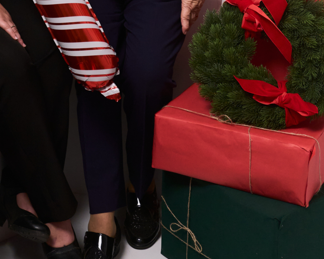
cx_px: 40
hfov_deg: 20.0
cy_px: -70
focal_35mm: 94
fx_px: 901
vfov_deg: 15.6
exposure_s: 1/250
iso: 500
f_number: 6.3
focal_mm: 35
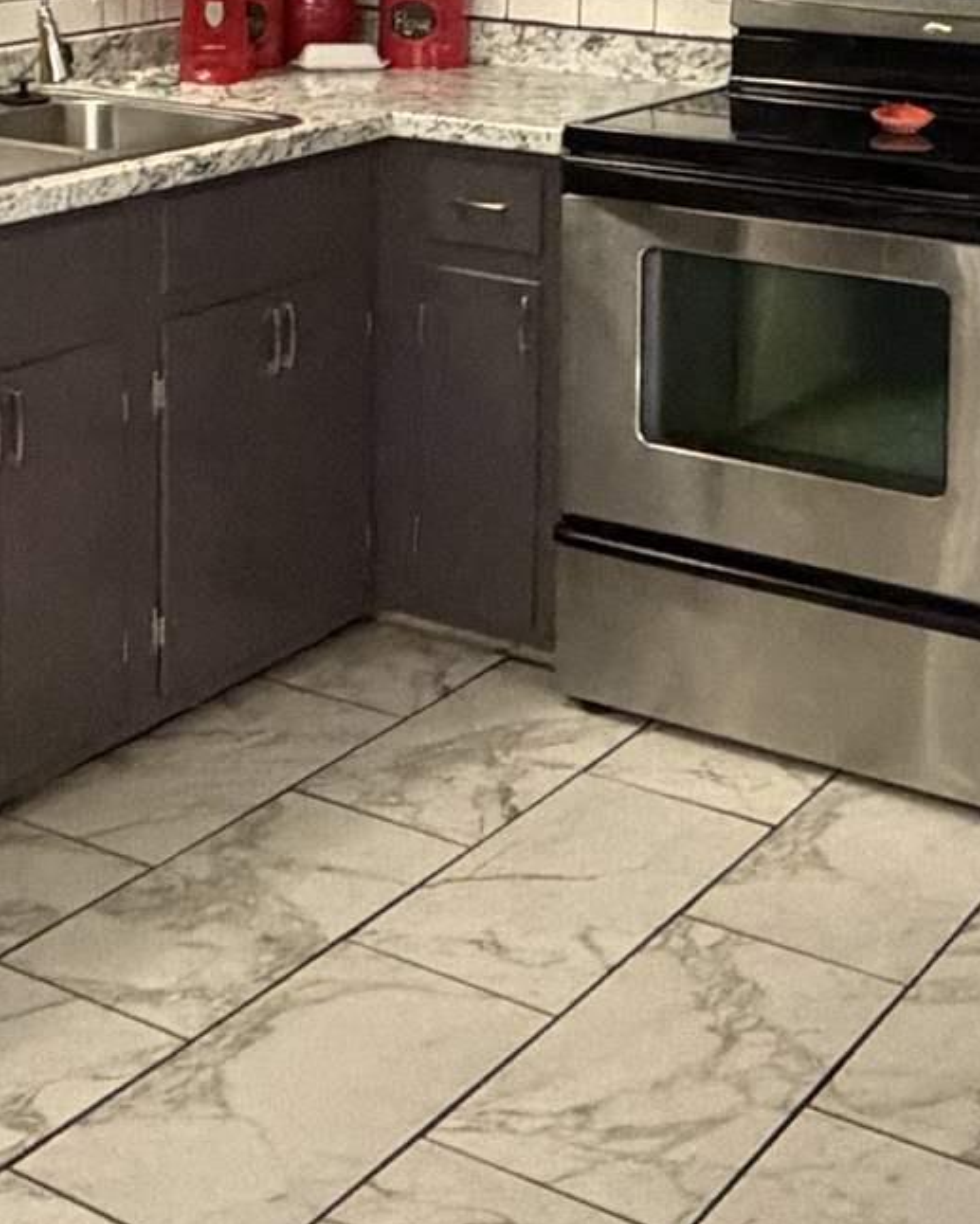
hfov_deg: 23.4
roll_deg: -0.8
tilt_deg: -4.4
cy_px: -25
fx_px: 2356
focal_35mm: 65
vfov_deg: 27.3
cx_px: 332
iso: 1000
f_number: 2.2
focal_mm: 2.22
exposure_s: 1/40
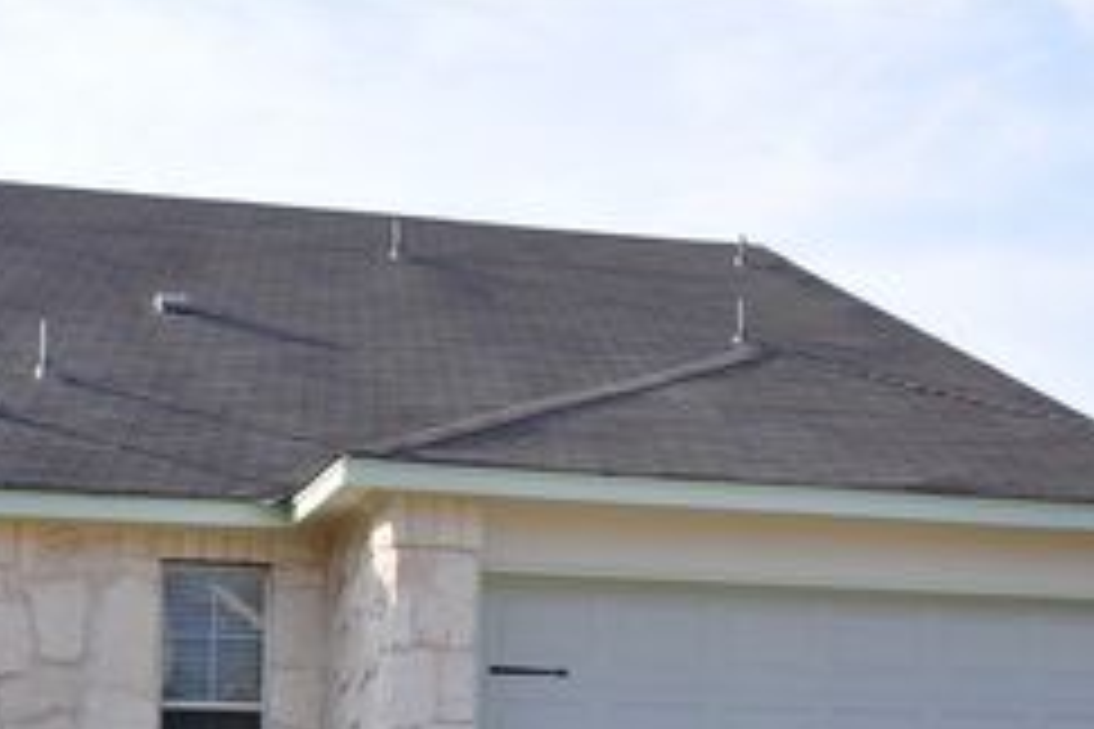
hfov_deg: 26.3
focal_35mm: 77
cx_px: 590
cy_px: 729
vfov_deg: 17.3
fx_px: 2341
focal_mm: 25
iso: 400
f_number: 10
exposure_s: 1/400
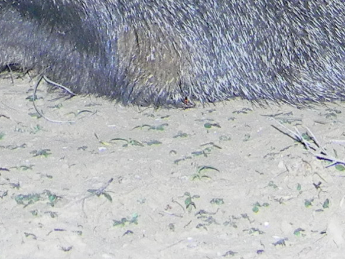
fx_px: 2282
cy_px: -423
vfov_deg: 6.1
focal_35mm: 229
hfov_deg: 8.6
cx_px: 285
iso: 248
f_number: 3.8
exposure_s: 1/30
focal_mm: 7.3
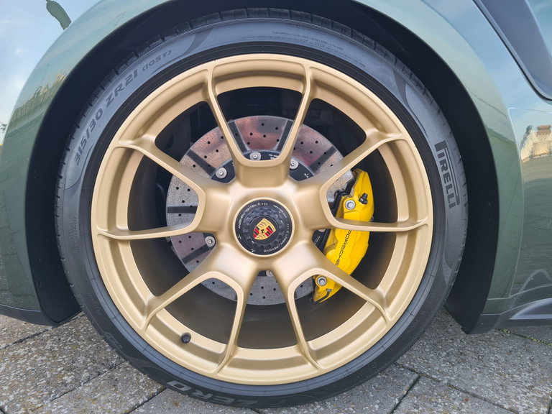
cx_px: 276
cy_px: 207
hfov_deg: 67.3
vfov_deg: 53.1
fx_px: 415
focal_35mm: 26
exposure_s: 1/172
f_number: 1.8
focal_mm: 5.4
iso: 50
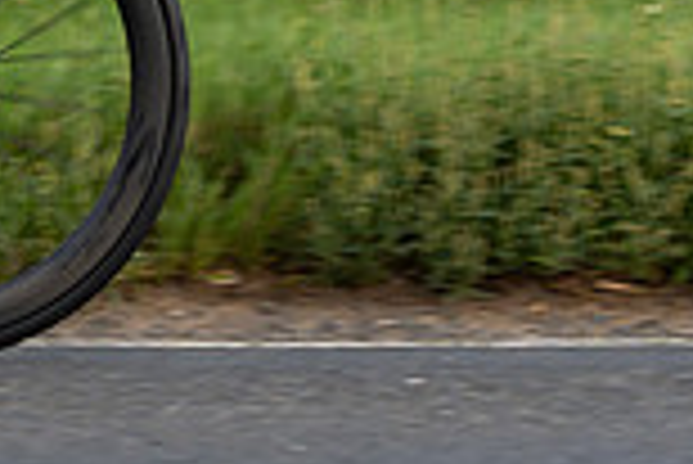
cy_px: -523
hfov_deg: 6.9
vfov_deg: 4.6
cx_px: -192
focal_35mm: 296
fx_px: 5703
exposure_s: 1/640
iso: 125
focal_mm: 54
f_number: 4
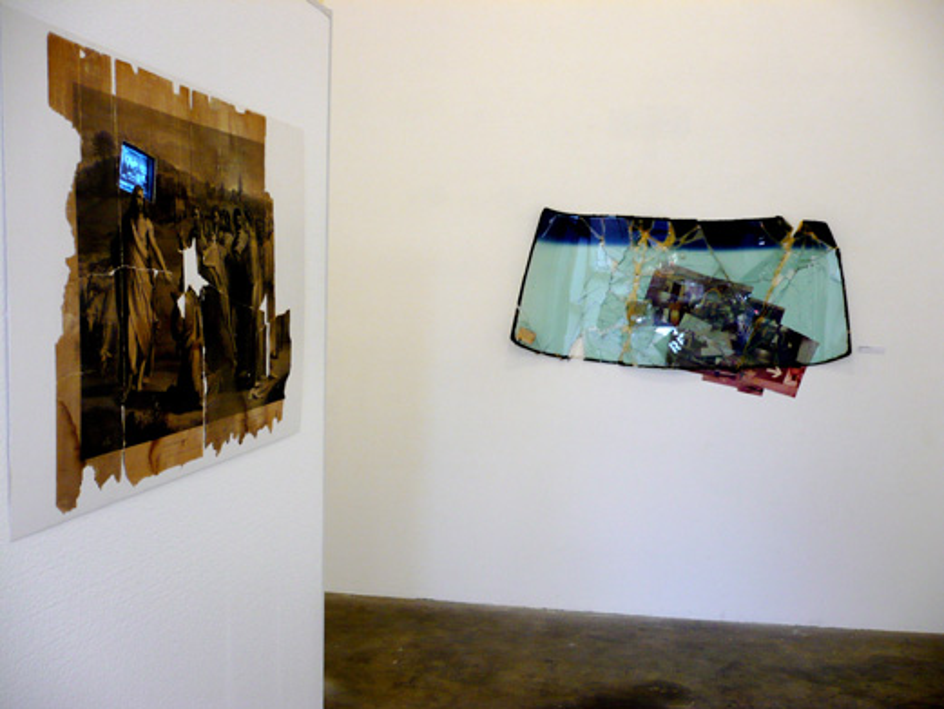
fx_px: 955
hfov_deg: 52.6
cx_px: 472
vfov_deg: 40.7
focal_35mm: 35
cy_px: 354
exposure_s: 1/30
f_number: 2.8
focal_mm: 5.8
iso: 125
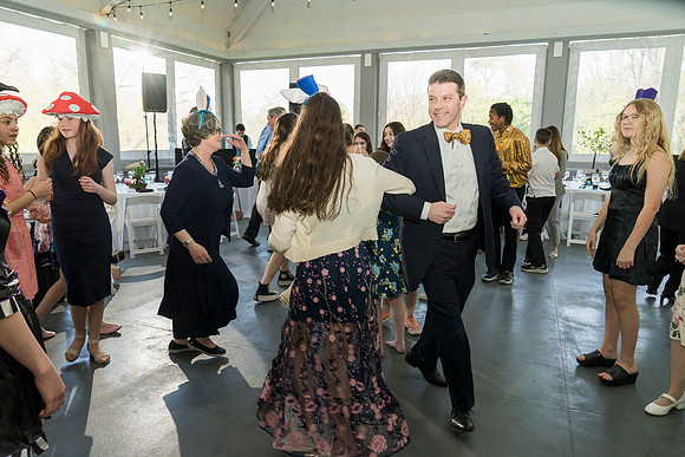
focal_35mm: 24
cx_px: 342
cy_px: 228
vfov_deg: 53.2
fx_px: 457
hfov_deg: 73.7
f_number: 6.3
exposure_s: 1/200
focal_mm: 24
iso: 1250
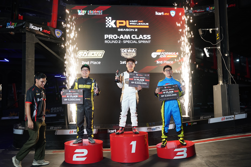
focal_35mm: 31
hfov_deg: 60.3
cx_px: 126
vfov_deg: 42.3
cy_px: 84
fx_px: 216
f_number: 2.8
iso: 1250
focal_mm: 31
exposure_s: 1/160
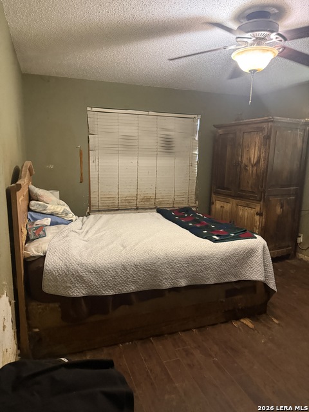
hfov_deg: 56.8
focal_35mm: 24
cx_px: 154
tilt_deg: -10.5
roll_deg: -2.0
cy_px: 206
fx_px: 286
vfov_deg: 71.6
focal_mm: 6.76
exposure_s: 1/40
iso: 1000
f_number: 1.78
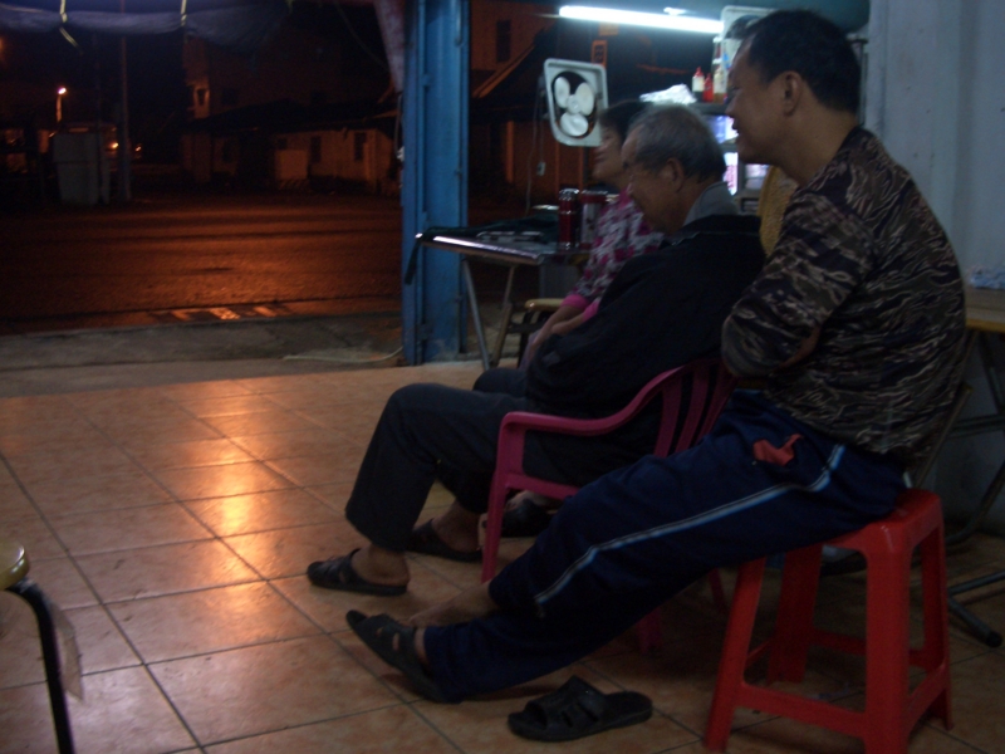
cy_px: 377
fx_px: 1190
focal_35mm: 41
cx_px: 502
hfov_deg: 45.8
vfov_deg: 35.1
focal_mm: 6.8
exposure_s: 1/8
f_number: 2.8
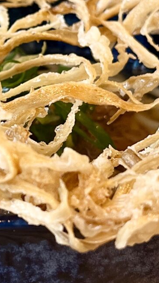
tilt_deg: -23.7
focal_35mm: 111
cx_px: -13
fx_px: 833
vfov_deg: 19.1
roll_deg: +1.1
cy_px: 68
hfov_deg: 10.8
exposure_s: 1/105
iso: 125
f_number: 1.6
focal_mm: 5.1
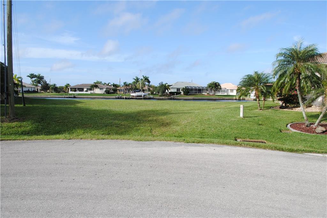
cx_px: 164
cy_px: 109
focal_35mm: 27
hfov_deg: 67.4
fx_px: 245
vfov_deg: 48.0
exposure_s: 1/250
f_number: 8
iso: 100
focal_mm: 18
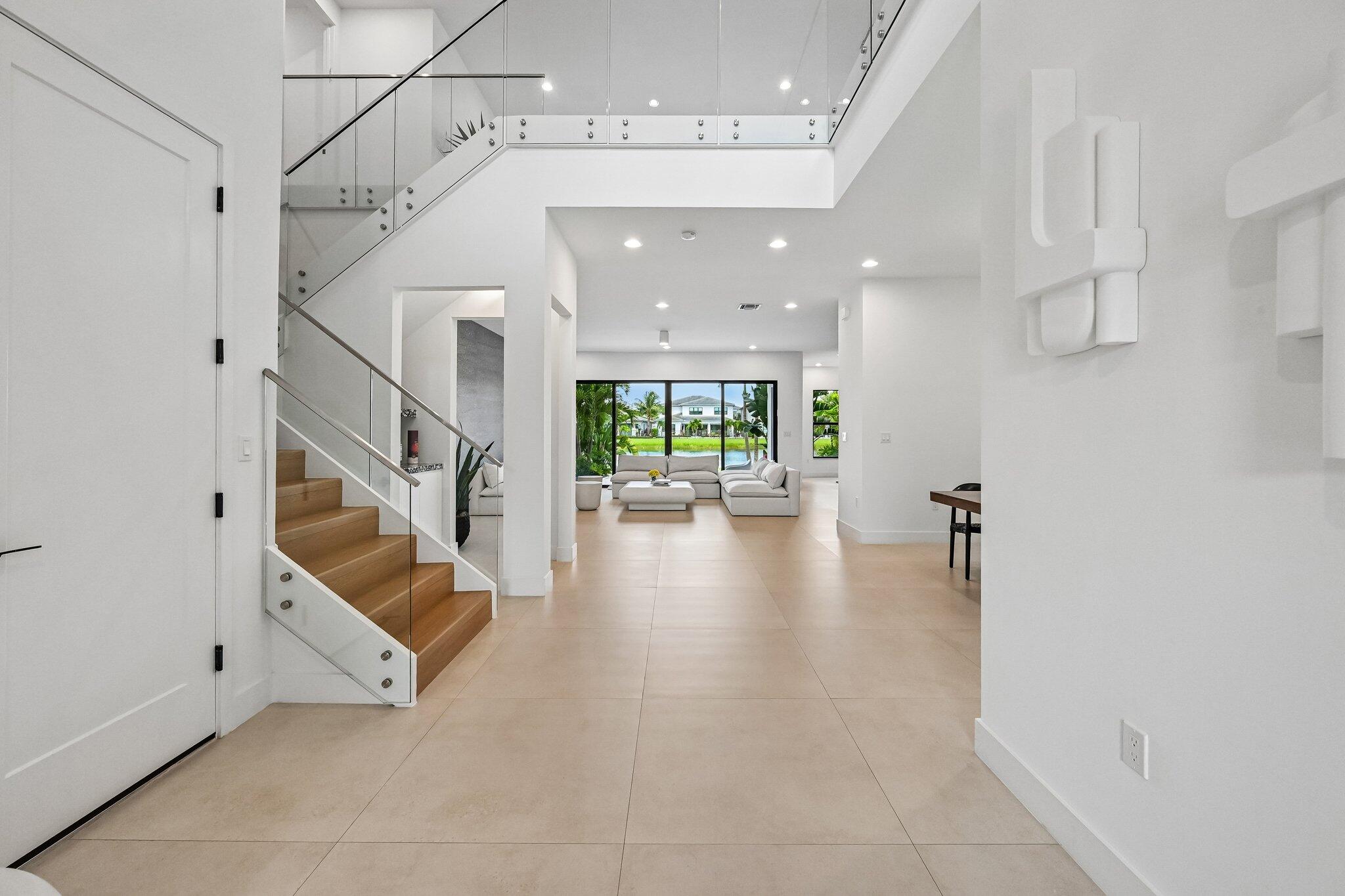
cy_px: 448
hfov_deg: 104.3
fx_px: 523
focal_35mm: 14
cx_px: 672
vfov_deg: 81.2
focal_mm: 14
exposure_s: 1/500
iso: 2500
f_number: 8
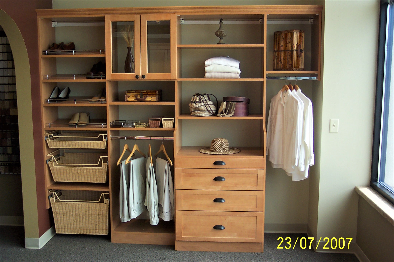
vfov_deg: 35.1
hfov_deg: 50.7
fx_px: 416
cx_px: 197
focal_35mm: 38
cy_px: 131
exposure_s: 1/350
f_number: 2.8
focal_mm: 8
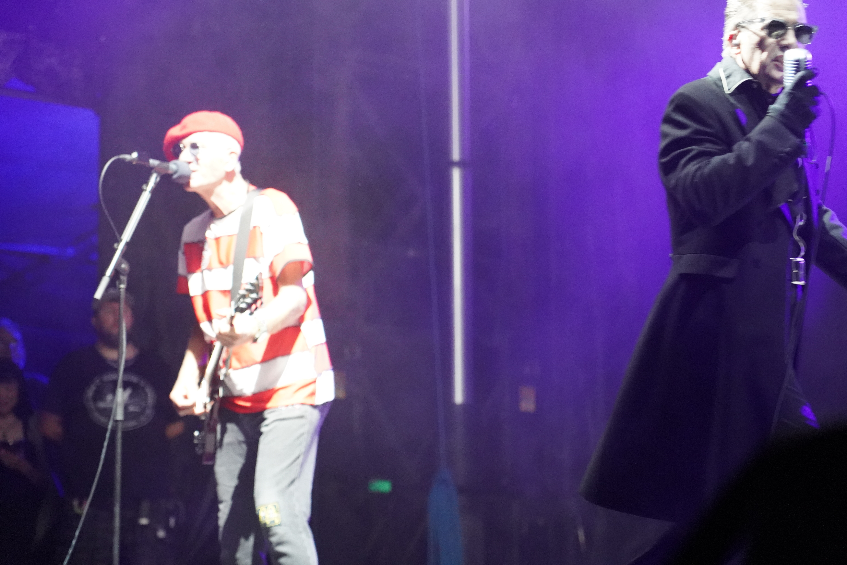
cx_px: 424
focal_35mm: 105
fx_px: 2470
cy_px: 282
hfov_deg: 19.5
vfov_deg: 13.0
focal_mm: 105
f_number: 4
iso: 12800
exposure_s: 1/160
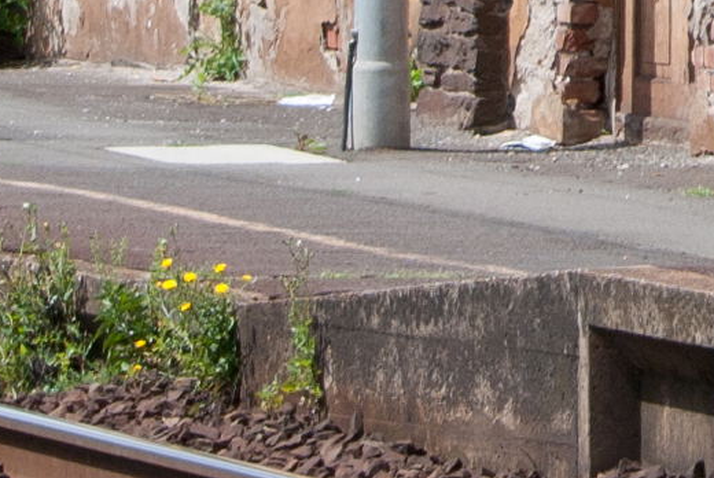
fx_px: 12866
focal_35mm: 648
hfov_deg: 3.1
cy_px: -1004
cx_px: 1671
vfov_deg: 2.1
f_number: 8
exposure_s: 1/320
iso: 100
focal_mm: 58
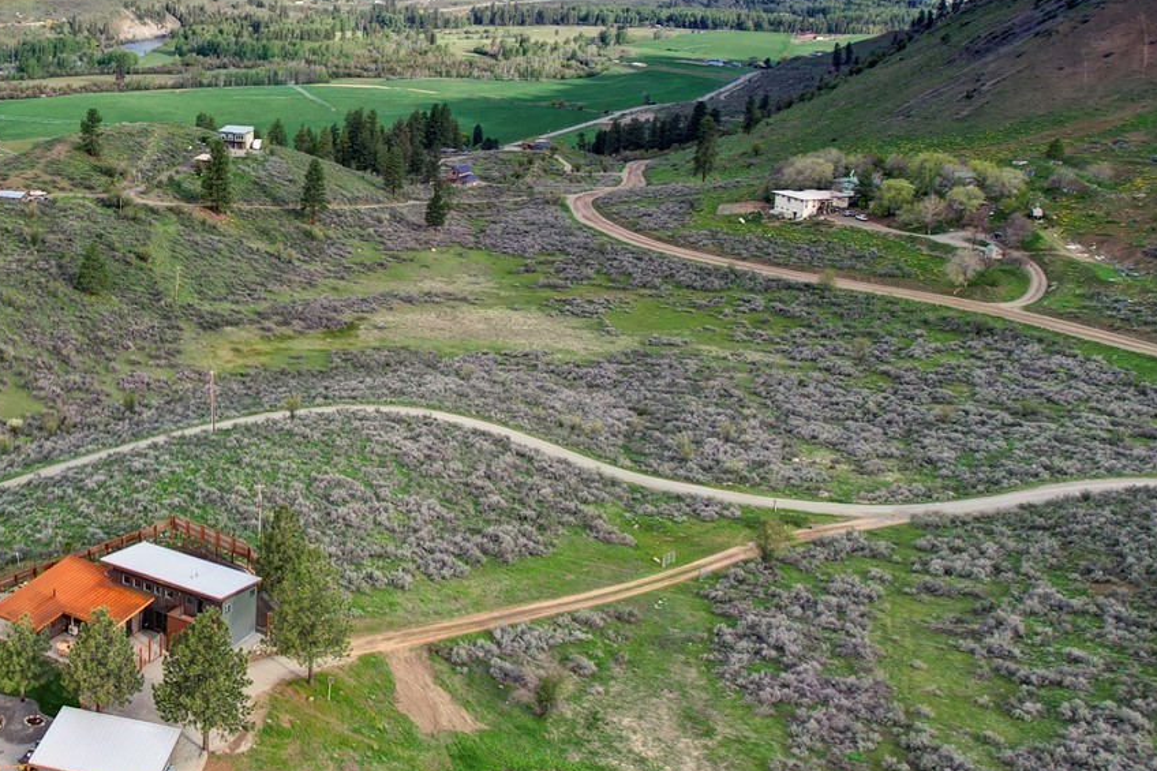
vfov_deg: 30.2
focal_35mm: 44
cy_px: 248
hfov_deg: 40.7
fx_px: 1414
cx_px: 91
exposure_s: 1/1250
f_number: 2.8
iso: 110
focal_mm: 8.4
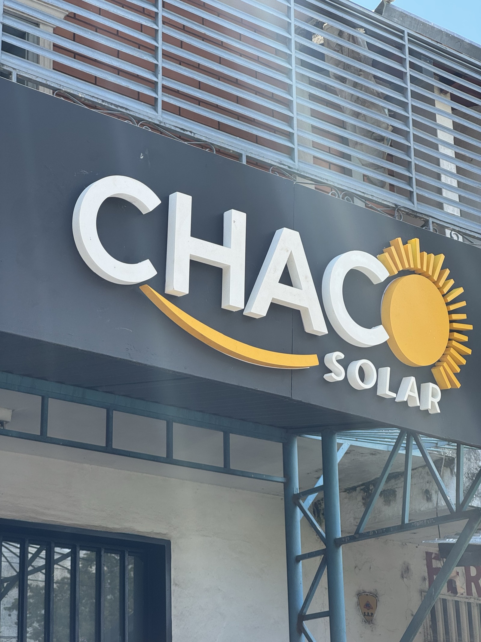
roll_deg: +1.5
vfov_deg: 25.3
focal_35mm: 77
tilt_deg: +21.3
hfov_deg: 19.1
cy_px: 321
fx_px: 1426
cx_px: 240
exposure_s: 1/151
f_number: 2.8
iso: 25
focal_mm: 9
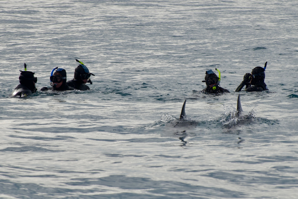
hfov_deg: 7.4
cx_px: 149
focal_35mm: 277
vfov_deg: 5.0
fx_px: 2293
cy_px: 100
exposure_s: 1/1000
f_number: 4.5
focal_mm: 101.58
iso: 100
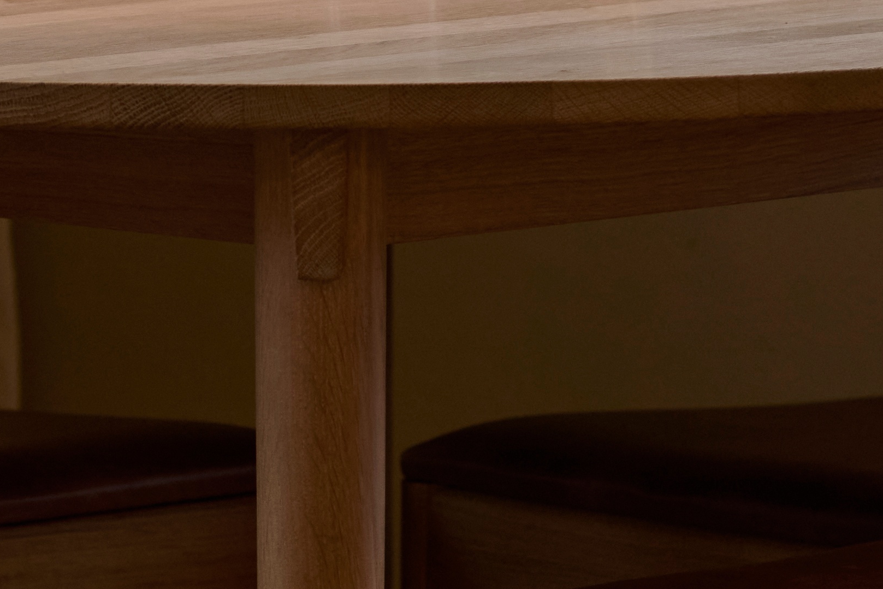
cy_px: 472
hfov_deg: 4.7
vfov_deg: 3.2
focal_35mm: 434
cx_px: 213
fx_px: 10644
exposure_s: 1/20
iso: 400
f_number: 4.5
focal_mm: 85
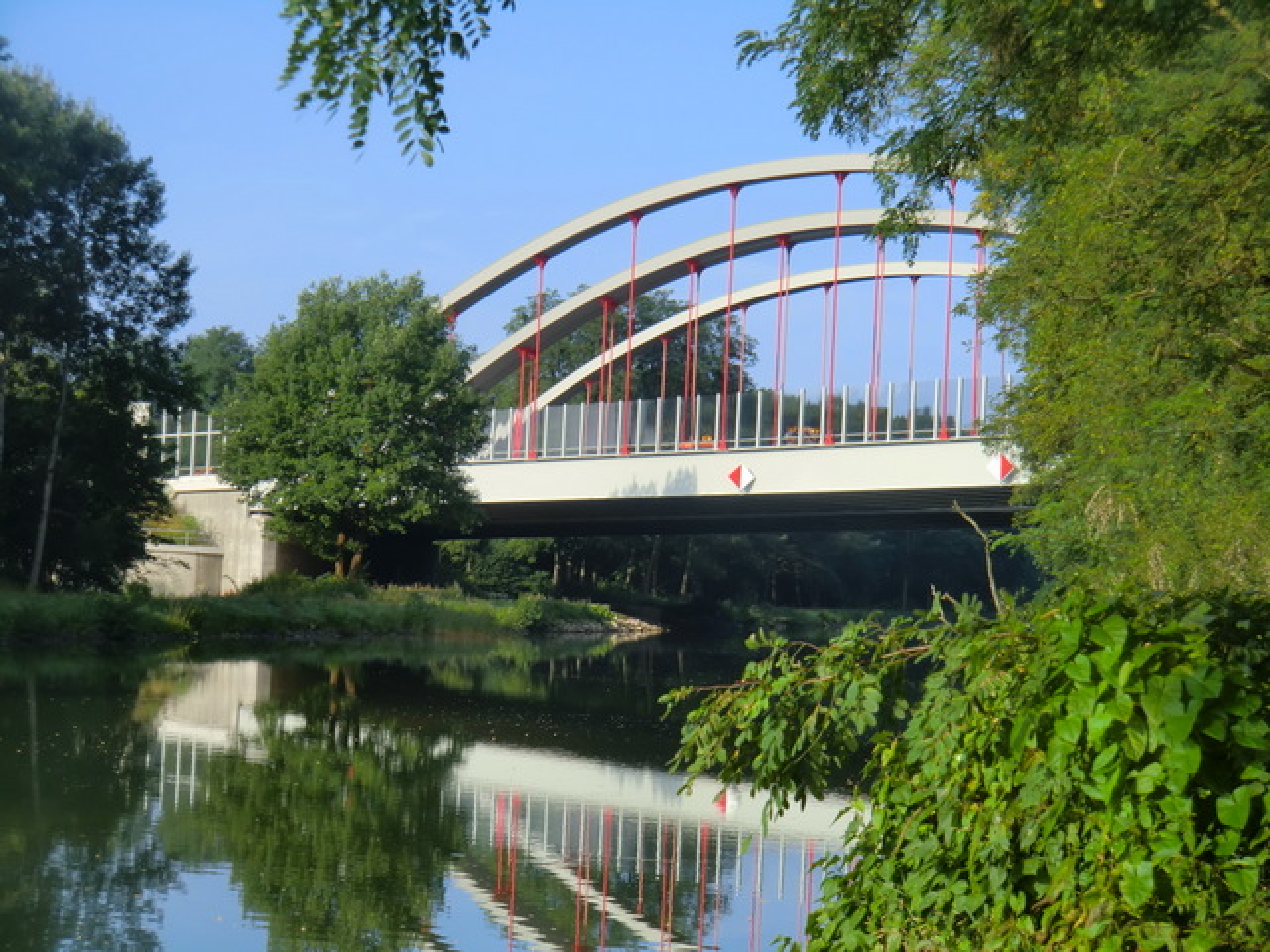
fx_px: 3265
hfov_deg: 22.0
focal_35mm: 89
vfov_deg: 16.6
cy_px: 476
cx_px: 635
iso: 64
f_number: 4.8
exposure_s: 1/320
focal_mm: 16
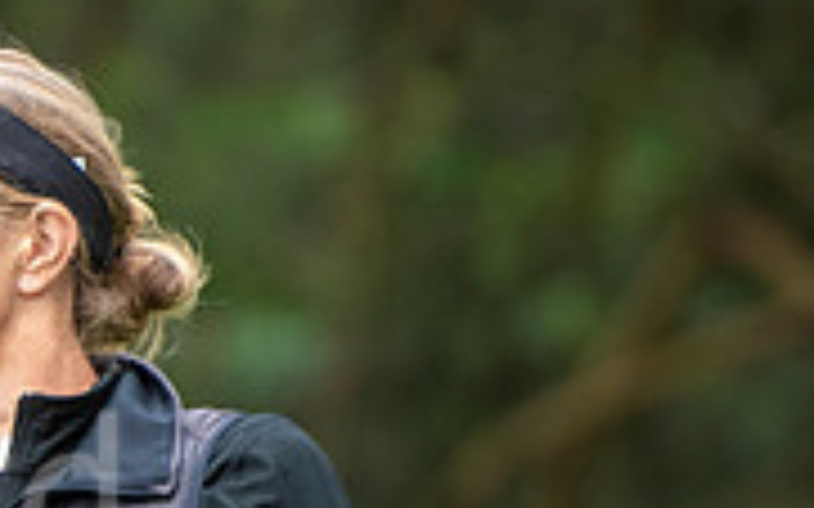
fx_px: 21756
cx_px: -454
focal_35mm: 981
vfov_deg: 1.3
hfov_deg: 2.1
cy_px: 533
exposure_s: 1/1250
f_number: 3.5
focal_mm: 200
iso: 1000
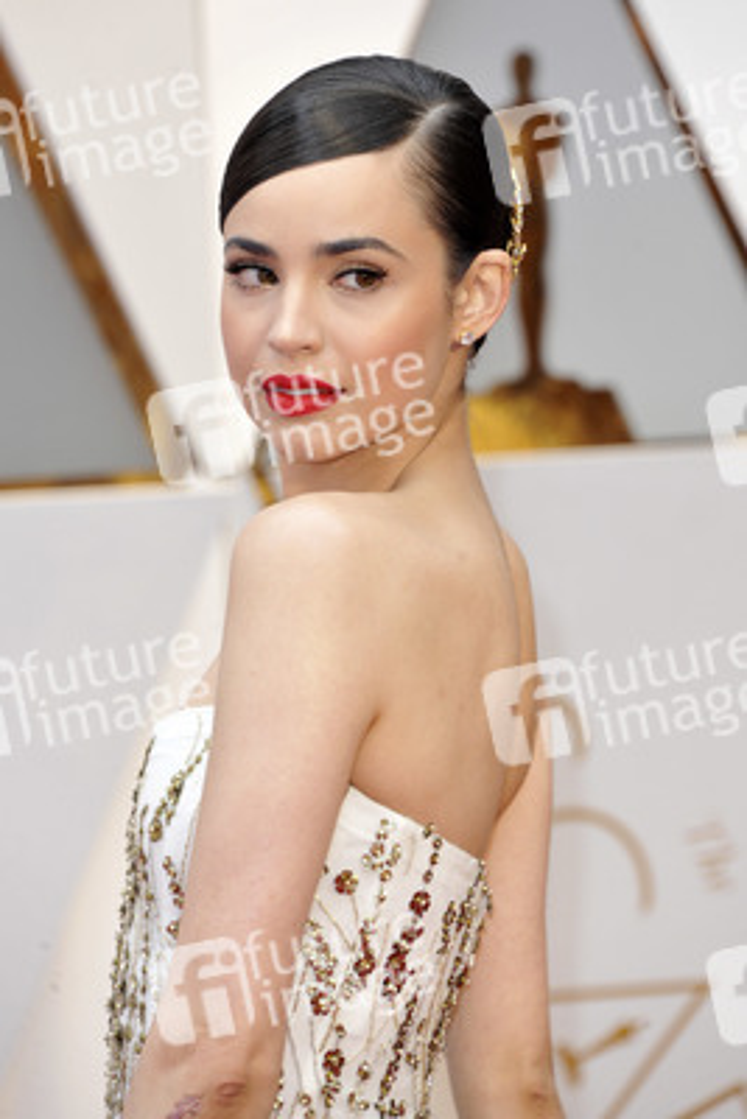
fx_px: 9329
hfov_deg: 4.6
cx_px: 374
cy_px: 560
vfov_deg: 6.9
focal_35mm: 300
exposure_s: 1/250
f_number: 7.1
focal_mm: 300
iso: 1000
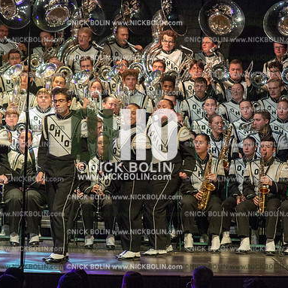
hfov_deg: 6.2
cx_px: 124
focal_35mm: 283
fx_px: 2664
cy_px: 144
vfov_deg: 6.2
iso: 8000
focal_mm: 220
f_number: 7.1
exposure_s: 1/200
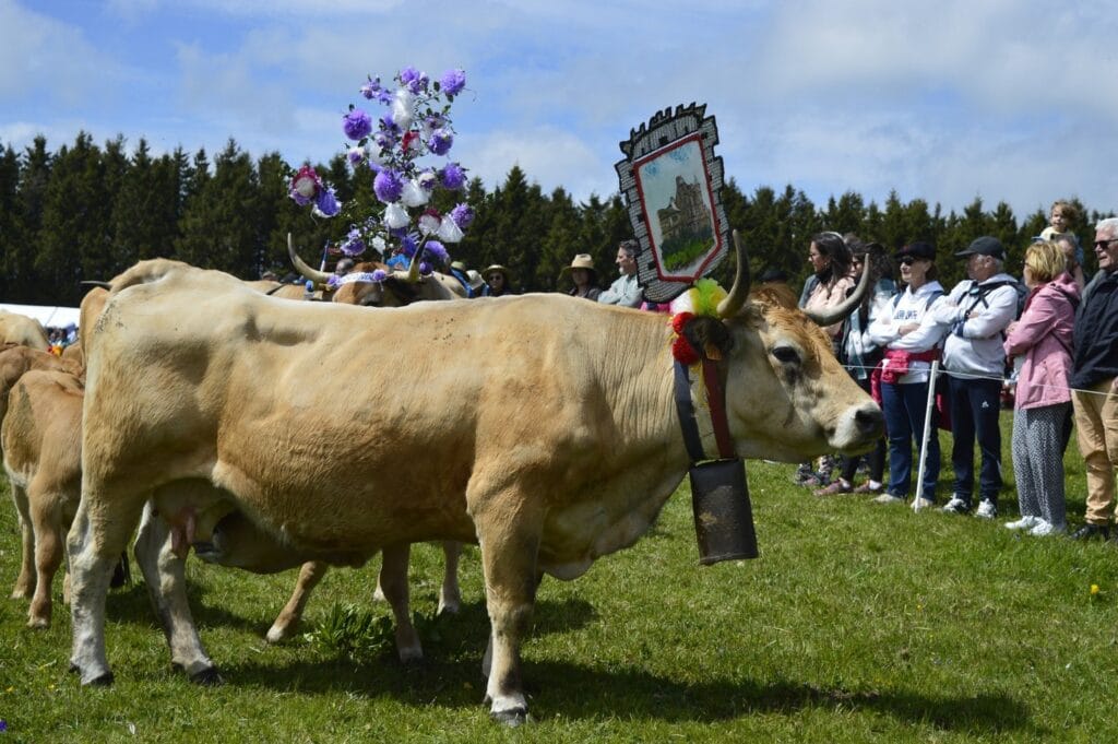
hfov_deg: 35.1
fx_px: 1769
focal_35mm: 57
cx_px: 559
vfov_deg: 23.7
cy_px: 372
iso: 200
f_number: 6.3
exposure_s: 1/1250
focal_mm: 38
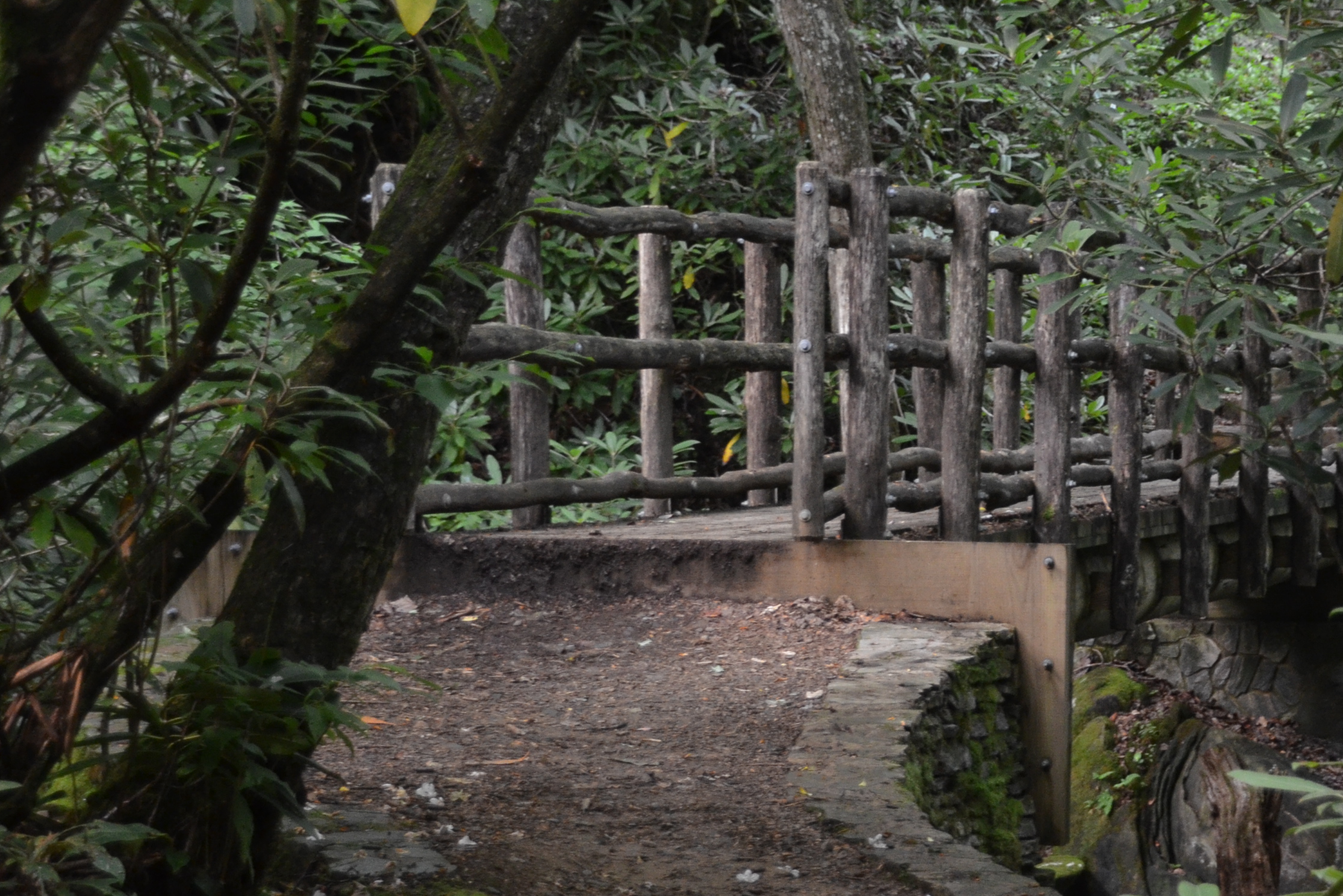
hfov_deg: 15.8
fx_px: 4812
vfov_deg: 10.6
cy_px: 380
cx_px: 1011
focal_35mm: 129
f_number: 4.8
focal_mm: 52
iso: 1250
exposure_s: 1/30
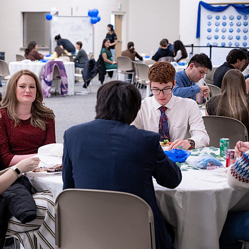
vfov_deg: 19.3
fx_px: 732
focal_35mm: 90
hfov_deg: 19.2
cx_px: 66
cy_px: 124
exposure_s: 1/200
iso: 1600
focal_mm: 70
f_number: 4
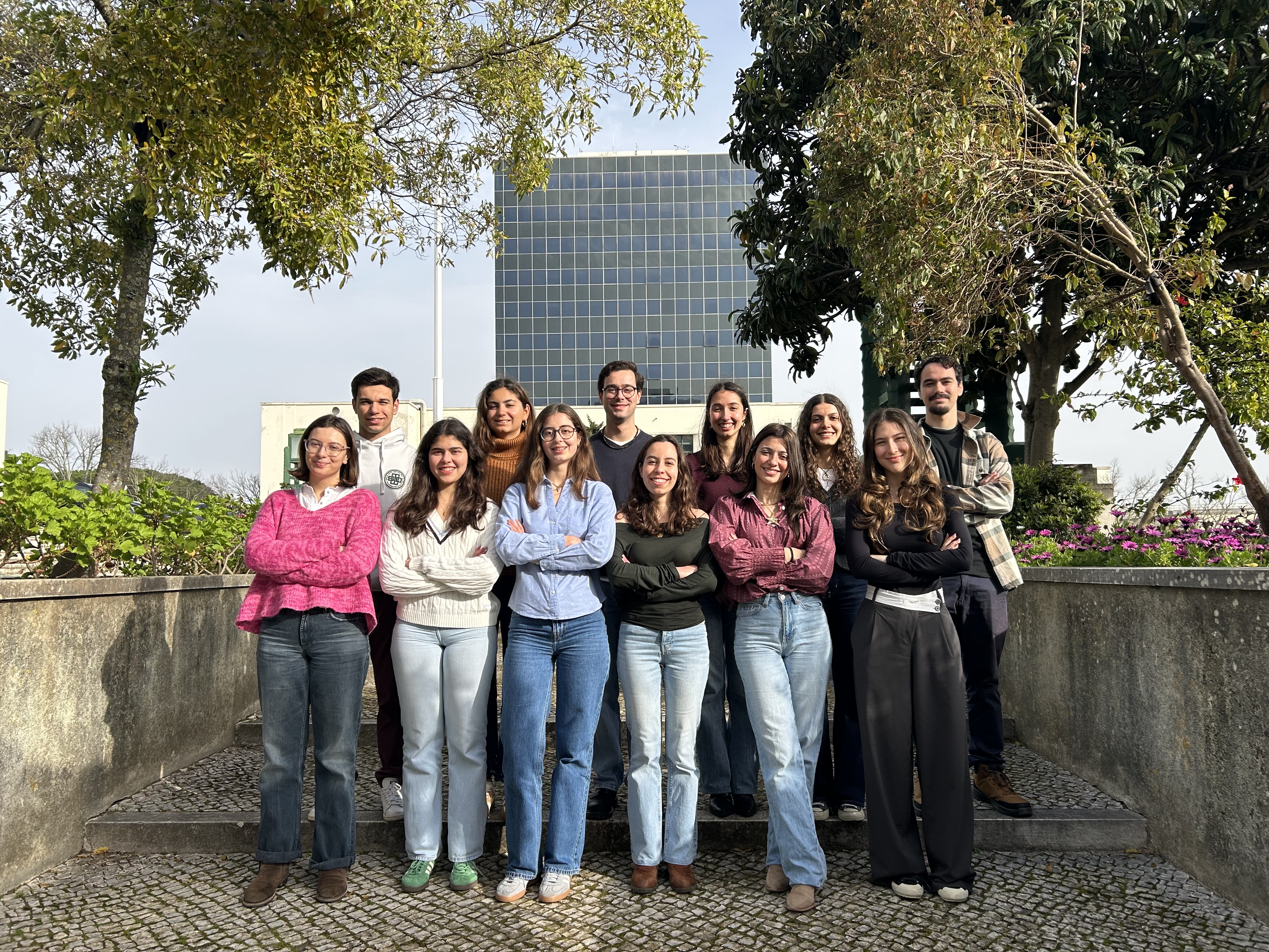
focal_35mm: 26
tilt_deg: +5.6
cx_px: 634
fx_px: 953
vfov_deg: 53.1
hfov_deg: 67.3
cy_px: 476
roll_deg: +1.1
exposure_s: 1/2252
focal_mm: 5.7
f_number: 1.5
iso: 50
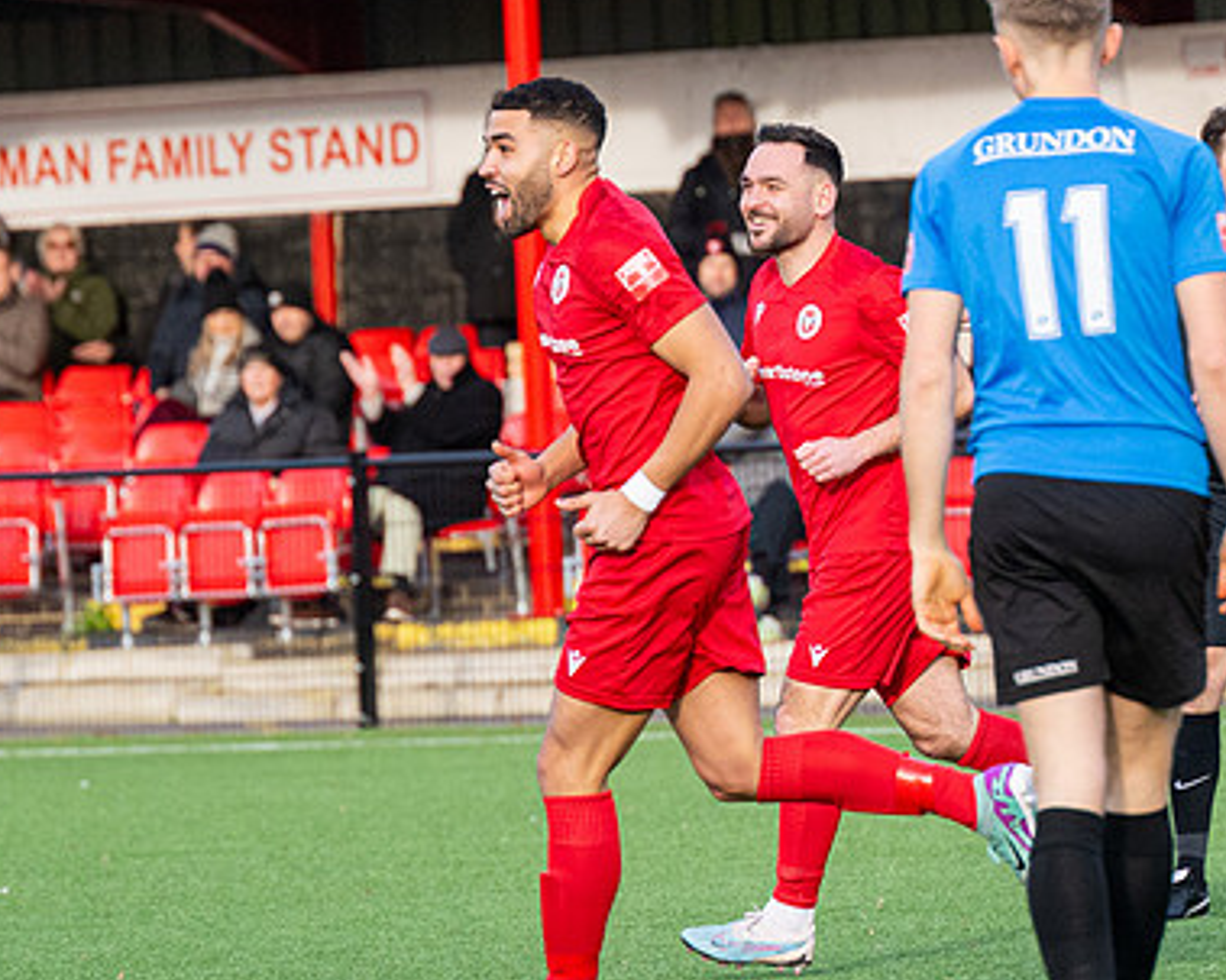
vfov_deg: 3.0
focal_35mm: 524
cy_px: 524
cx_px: 1142
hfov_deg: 3.7
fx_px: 19008
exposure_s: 1/1250
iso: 400
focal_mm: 155
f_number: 4
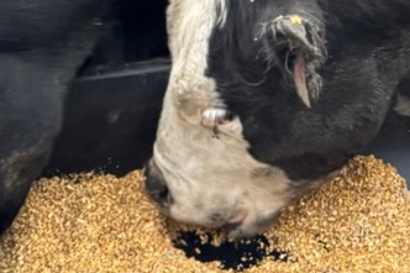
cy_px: -79
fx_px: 1753
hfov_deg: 13.1
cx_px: 433
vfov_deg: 8.8
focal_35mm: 154
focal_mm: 6.76
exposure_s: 1/60
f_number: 1.78
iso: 800
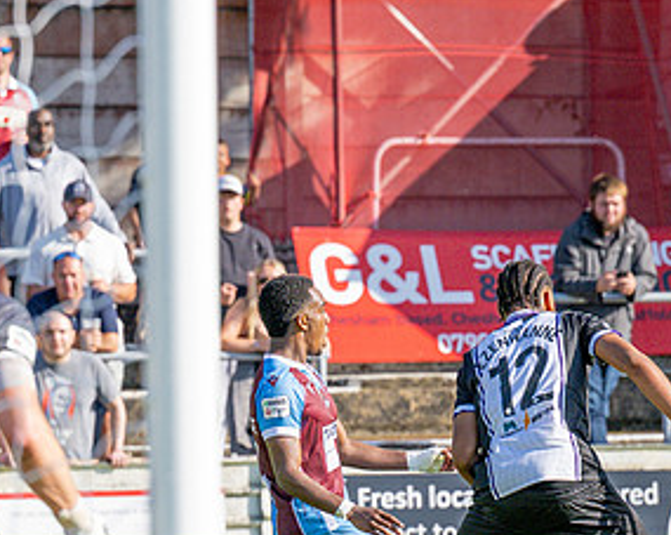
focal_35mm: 570
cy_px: 486
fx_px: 11300
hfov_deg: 3.4
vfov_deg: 2.7
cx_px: 116
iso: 400
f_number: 4
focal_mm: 160
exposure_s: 1/2500
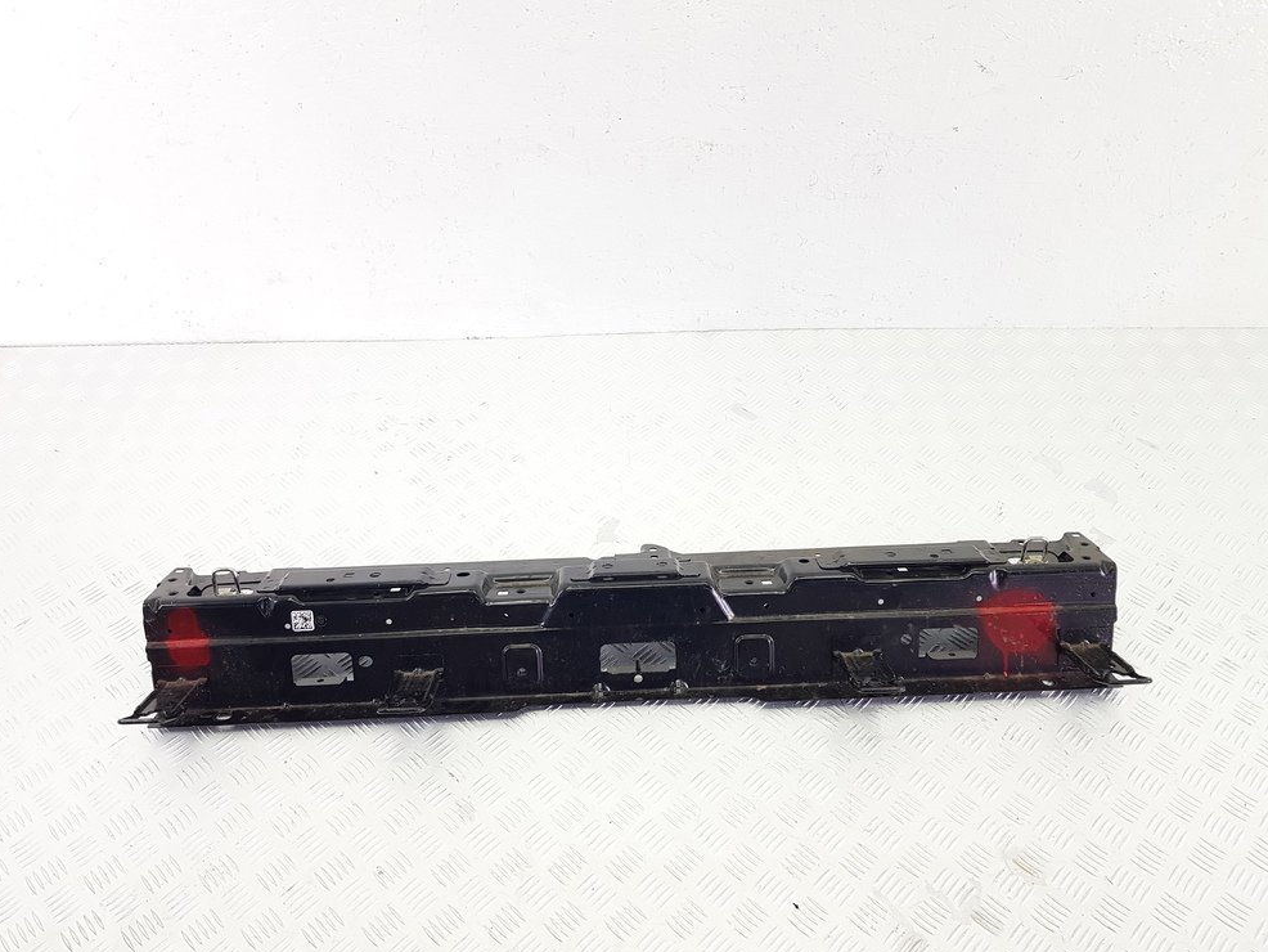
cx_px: 633
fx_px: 989
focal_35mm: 27
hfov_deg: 65.3
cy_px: 484
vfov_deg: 51.4
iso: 80
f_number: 1.7
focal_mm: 4.2
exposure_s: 1/100
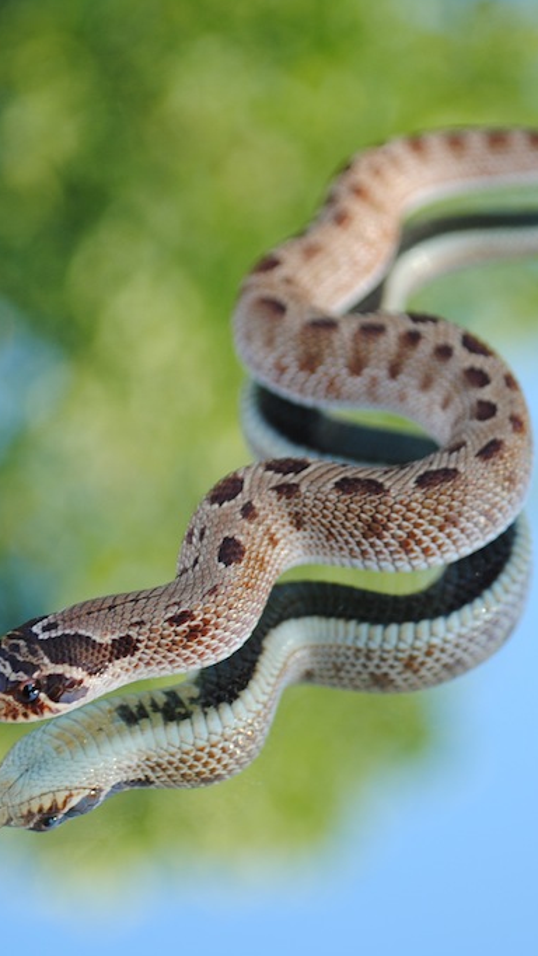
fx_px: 2636
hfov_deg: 11.7
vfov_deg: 20.5
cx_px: 265
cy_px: 477
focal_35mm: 104
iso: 100
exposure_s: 1/125
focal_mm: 44
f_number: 5.6
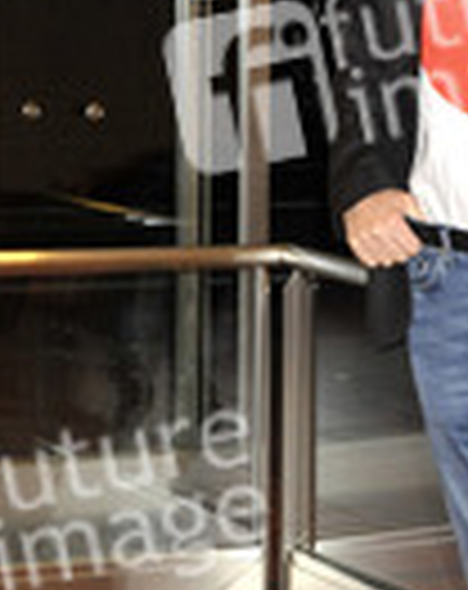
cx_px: 529
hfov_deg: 11.0
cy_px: 293
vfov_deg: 14.0
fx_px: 2401
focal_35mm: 138
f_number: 5.6
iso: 2000
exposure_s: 1/250
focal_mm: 48
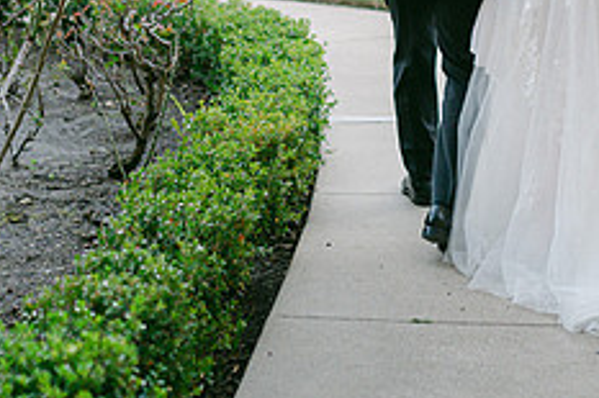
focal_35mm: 94
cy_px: -15
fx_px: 1563
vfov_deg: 14.3
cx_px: 480
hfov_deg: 21.4
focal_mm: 35
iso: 1000
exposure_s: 1/2000
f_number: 1.4
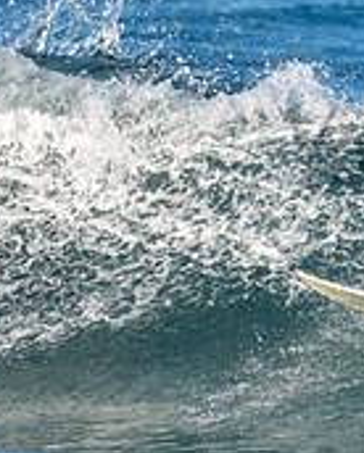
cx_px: 559
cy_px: 125
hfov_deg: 0.7
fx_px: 31859
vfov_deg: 0.8
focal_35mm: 2370
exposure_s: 1/1250
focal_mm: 500
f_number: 5.6
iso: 250
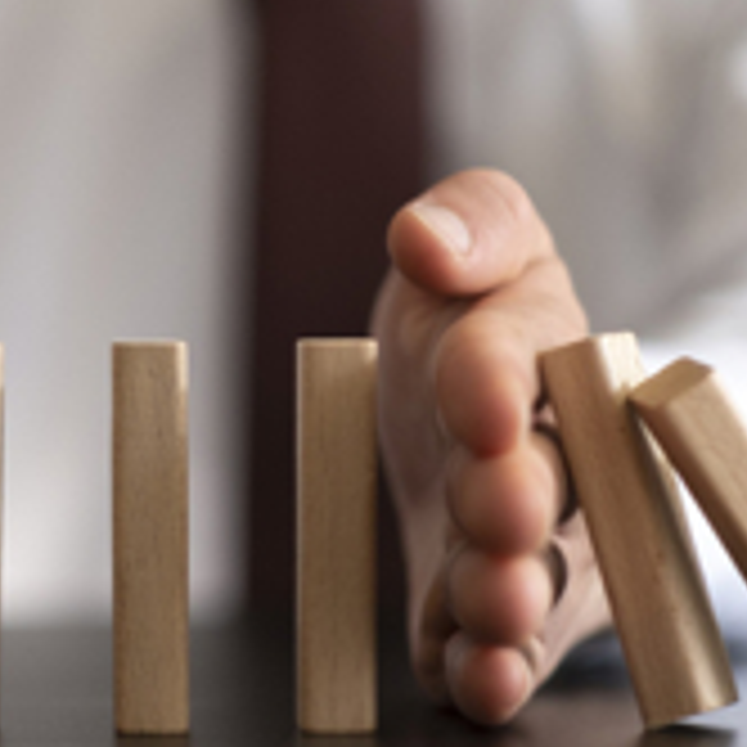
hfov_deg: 8.9
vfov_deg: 9.0
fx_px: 4761
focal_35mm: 195
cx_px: 27
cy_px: 412
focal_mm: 56
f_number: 1.2
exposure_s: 1/1500
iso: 400
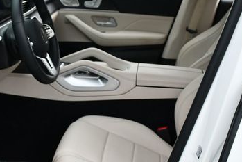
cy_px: 99
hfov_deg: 30.2
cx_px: 75
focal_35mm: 66
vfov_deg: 20.6
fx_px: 444
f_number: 6.3
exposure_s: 1/250
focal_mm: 18
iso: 200
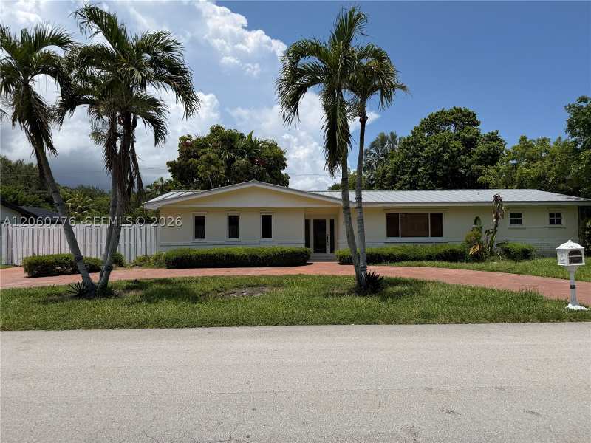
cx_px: 296
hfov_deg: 71.6
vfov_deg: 56.8
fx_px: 410
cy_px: 222
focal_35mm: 24
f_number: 1.78
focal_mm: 6.76
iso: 80
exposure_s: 1/9091
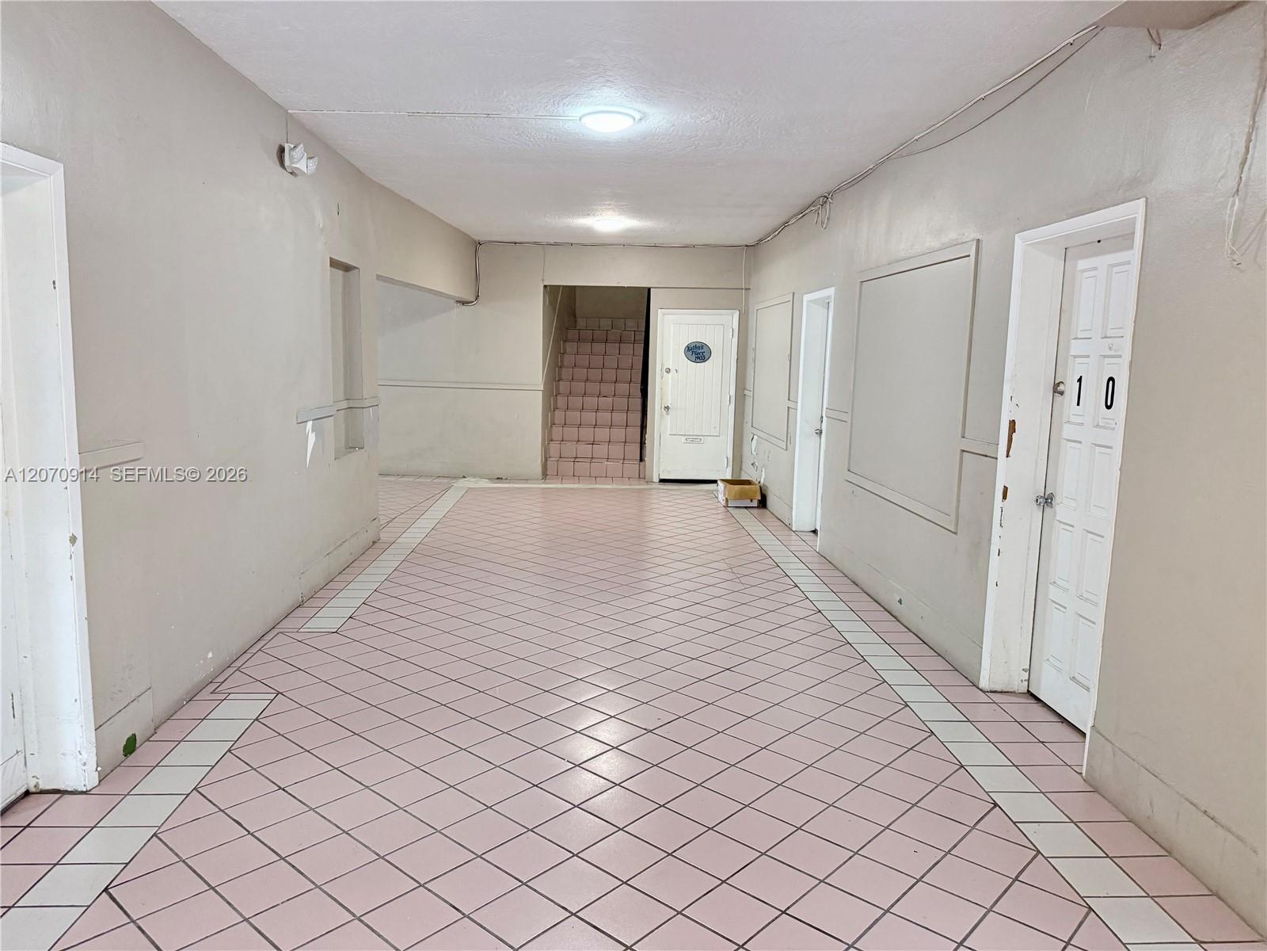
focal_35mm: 24
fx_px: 878
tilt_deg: -6.1
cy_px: 476
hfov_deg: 71.6
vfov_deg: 56.8
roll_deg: -1.7
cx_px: 634
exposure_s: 1/60
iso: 250
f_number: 1.78
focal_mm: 6.76
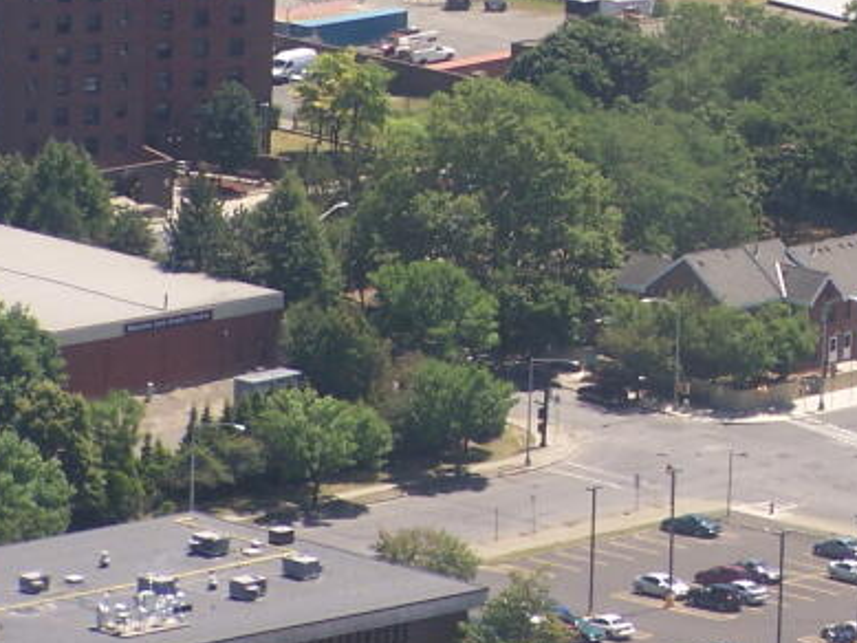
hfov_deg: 4.0
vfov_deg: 3.0
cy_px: -139
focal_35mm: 497
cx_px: 1027
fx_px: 12308
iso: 80
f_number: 3.2
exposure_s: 1/320
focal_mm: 31.3
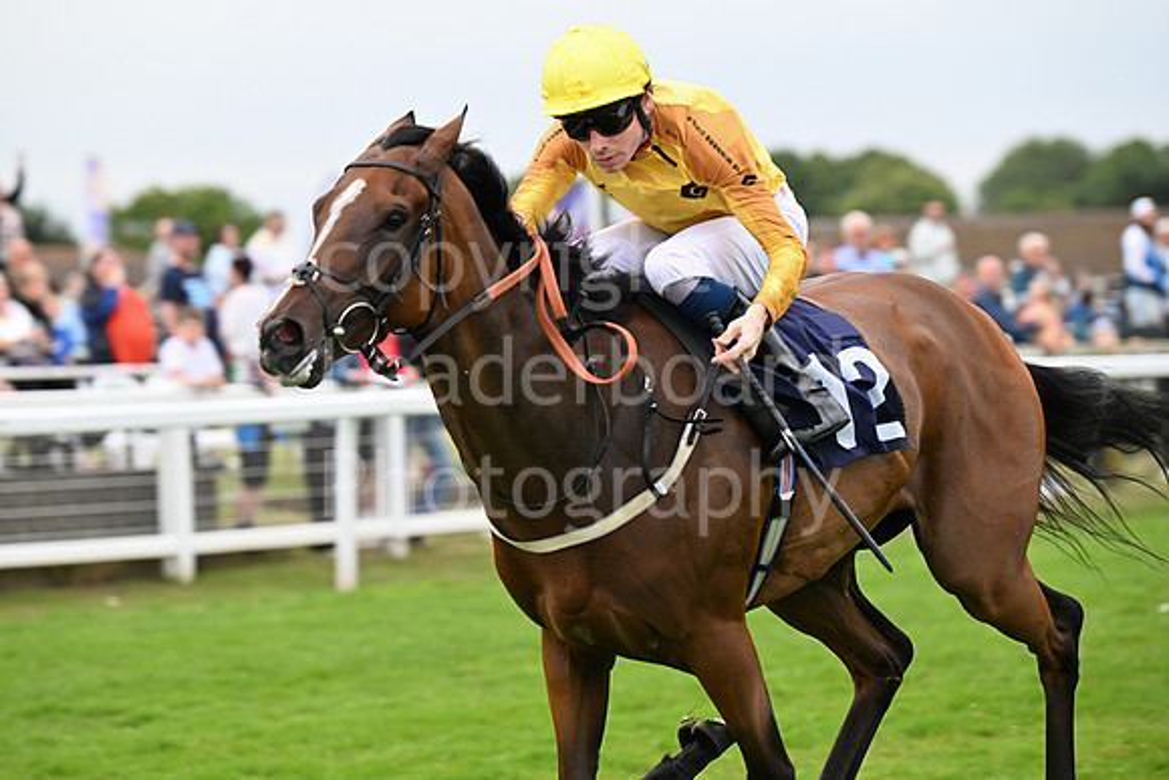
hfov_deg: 11.7
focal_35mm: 175
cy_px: 390
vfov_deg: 7.9
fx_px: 5684
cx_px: 584
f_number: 4.5
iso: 1250
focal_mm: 175
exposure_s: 1/800
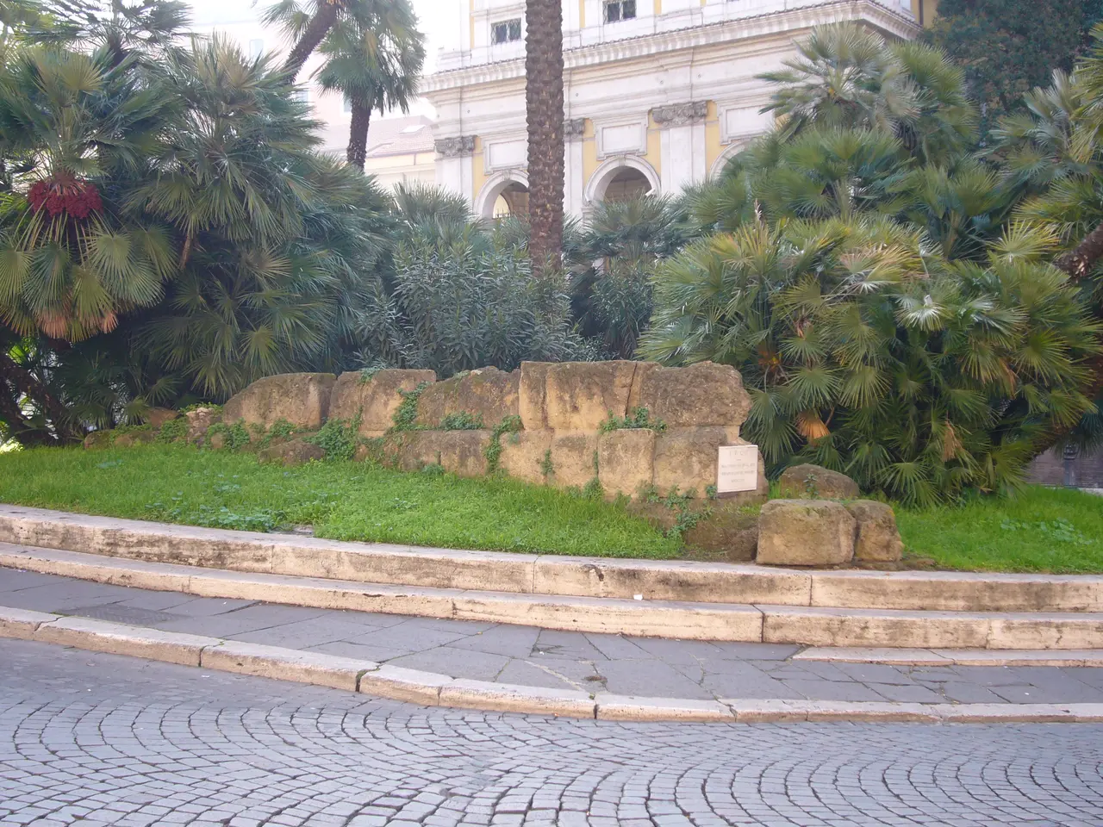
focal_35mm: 49
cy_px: 414
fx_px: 1561
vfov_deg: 29.7
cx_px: 552
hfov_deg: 38.9
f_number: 3.6
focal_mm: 8.1
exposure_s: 1/80
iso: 80
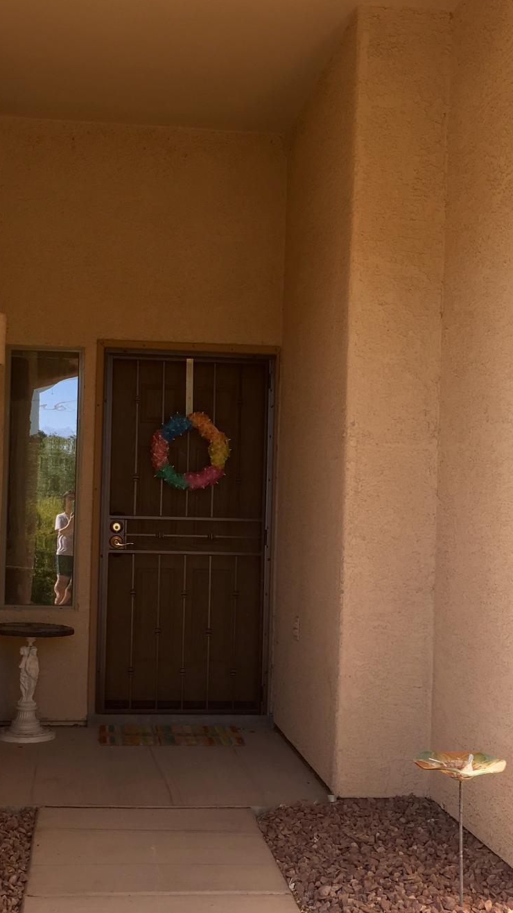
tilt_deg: -0.8
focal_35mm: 48
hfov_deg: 24.9
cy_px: 506
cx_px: 212
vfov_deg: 42.8
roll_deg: -0.5
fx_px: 1161
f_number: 2.2
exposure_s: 1/217
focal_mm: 4.15
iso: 25
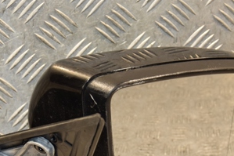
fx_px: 1085
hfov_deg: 12.3
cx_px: 110
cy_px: 148
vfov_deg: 8.2
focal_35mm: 167
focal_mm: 52
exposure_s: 1/160
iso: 800
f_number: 5
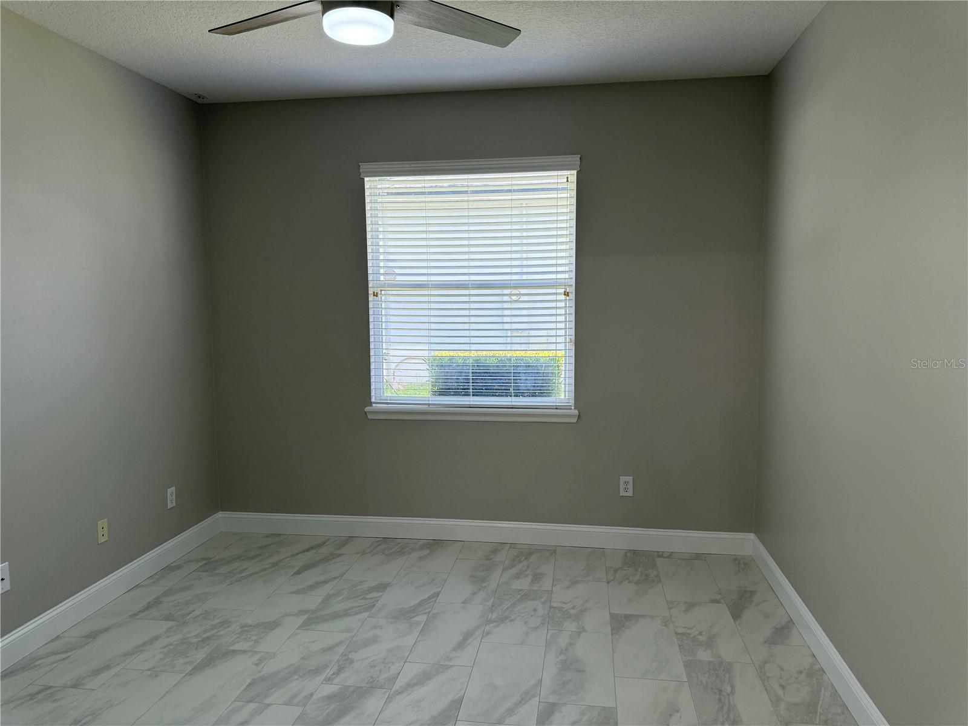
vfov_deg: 56.8
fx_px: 671
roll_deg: +0.7
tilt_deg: -5.2
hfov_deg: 71.6
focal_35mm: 24
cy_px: 363
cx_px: 484
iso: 125
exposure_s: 1/236
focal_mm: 6.76
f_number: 1.78
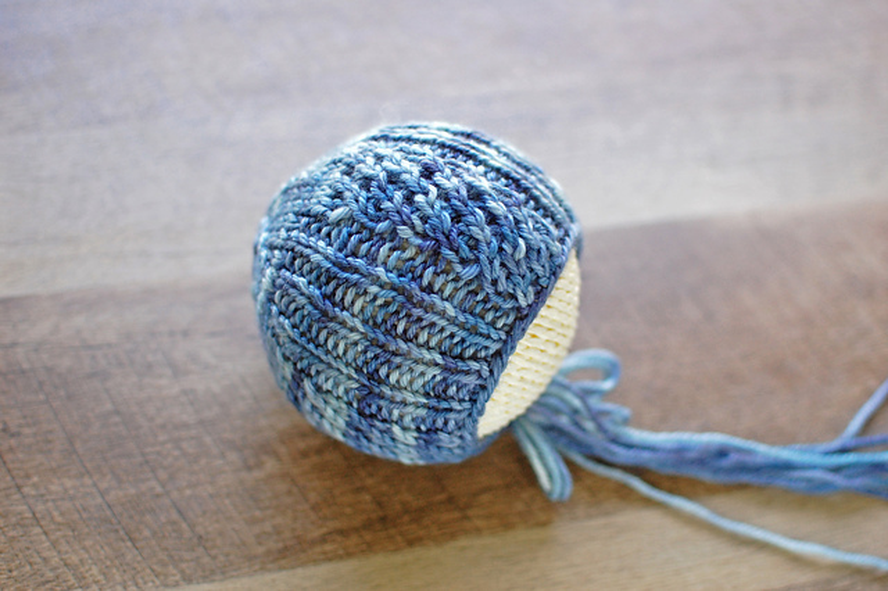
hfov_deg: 37.9
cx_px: 444
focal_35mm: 52
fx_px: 1294
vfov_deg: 25.7
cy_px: 296
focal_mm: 35
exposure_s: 1/100
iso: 400
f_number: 2.5
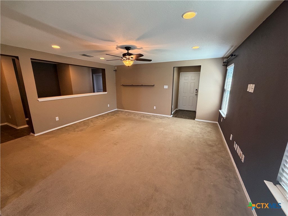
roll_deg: +1.2
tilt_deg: -12.5
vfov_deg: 85.7
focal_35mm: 14
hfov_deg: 102.1
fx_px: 116
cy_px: 108
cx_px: 144
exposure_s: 1/60
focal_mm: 2.22
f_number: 2.2
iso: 250
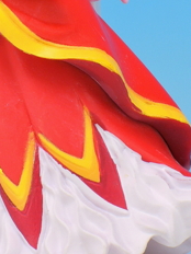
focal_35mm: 311
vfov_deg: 6.4
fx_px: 2288
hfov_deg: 4.8
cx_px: 69
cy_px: 26
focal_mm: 25.5
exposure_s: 1/2.5
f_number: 7.1
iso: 80
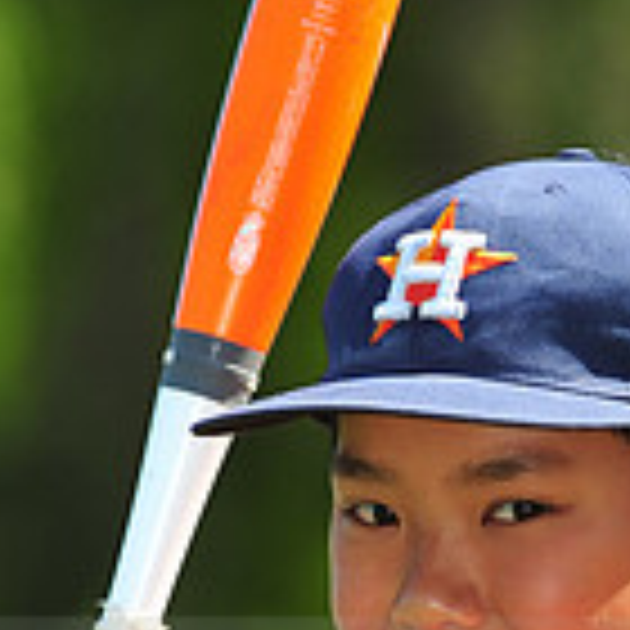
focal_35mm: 615
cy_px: 680
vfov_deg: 2.8
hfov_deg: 2.8
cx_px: 508
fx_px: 12663
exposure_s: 1/800
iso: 200
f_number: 4.5
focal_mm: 175
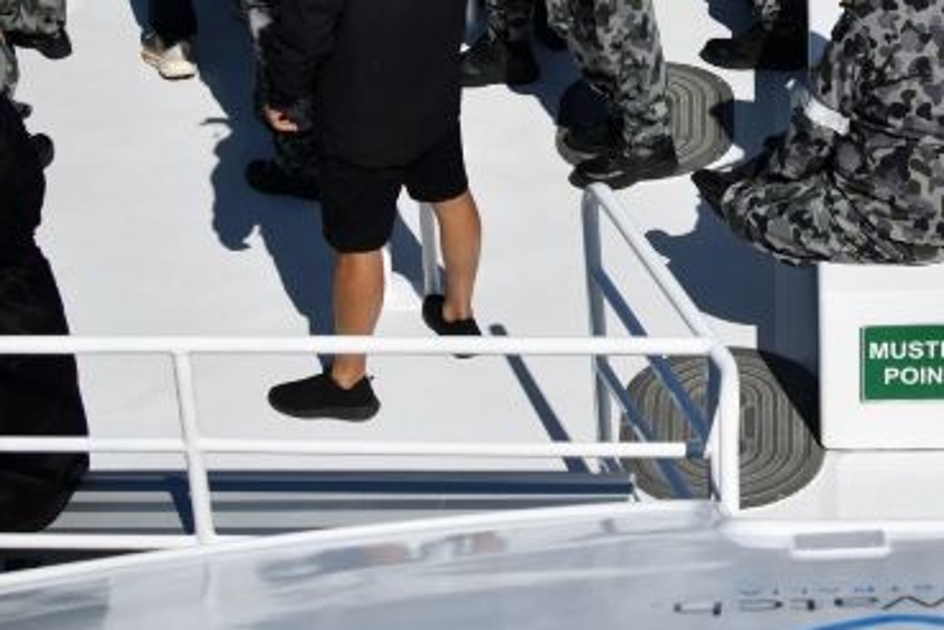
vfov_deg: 10.5
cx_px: 916
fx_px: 3409
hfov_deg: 15.5
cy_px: 47
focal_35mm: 130
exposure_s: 1/8000
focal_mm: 60
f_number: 5
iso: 320
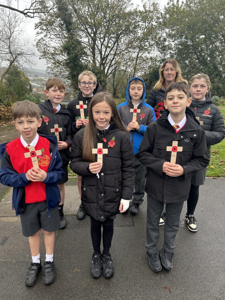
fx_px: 225
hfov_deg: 53.1
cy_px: 150
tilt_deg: -19.3
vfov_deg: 67.3
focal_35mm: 26
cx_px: 112
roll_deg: -1.5
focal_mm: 5.7
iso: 40
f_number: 1.5
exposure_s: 1/177
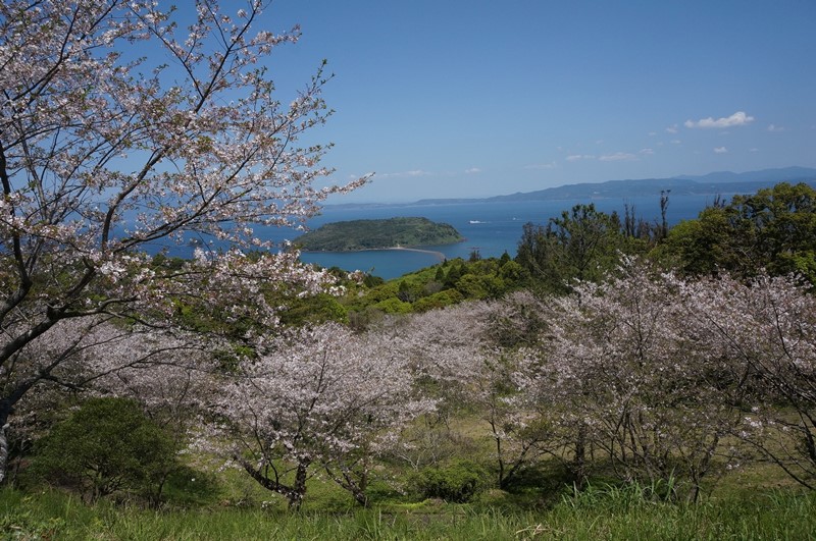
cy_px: 270
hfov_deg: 70.5
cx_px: 408
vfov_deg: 50.3
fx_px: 577
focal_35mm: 26
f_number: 11
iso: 400
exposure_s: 1/800
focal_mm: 17
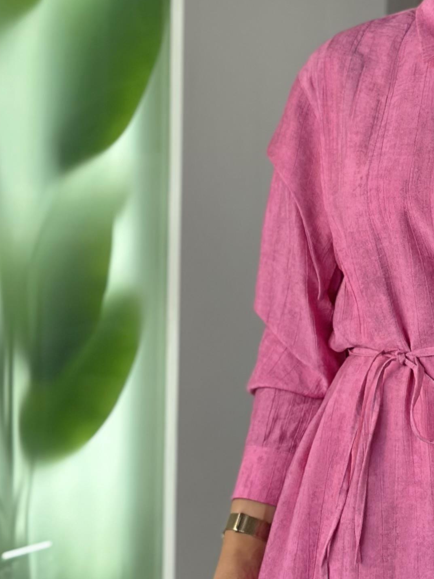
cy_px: 101
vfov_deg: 14.5
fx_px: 2257
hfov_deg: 10.8
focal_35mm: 135
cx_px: 469
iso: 80
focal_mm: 6.86
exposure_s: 1/246
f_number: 1.78
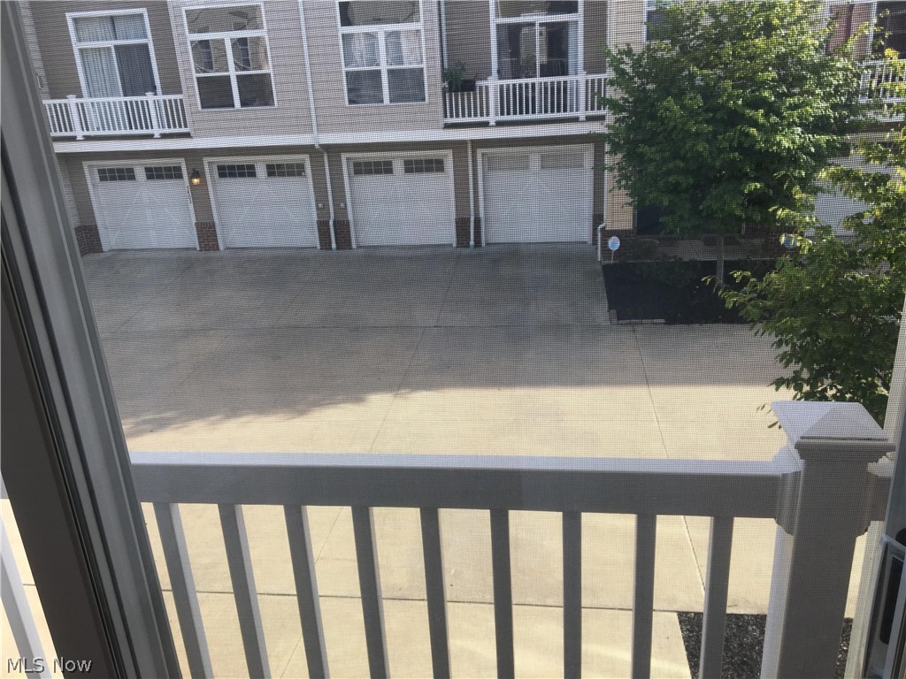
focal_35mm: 29
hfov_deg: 61.7
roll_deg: +2.9
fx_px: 759
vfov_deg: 48.2
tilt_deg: -19.0
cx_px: 453
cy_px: 340
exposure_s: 1/349
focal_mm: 4.15
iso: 25
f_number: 2.2
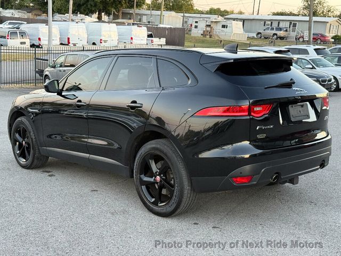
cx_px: 170
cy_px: 128
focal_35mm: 48
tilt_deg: -11.5
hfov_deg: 39.7
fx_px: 473
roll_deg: -5.3
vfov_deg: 30.3
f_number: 1.78
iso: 200
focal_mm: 6.76
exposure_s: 1/60
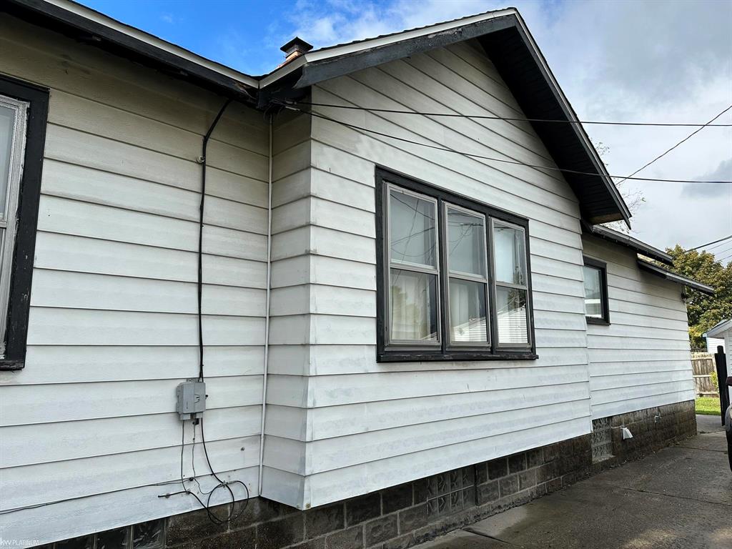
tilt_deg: +8.5
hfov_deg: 71.6
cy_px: 274
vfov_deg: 56.8
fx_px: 508
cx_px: 366
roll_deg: +0.3
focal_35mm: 24
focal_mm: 6.86
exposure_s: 1/4016
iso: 80
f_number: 1.78
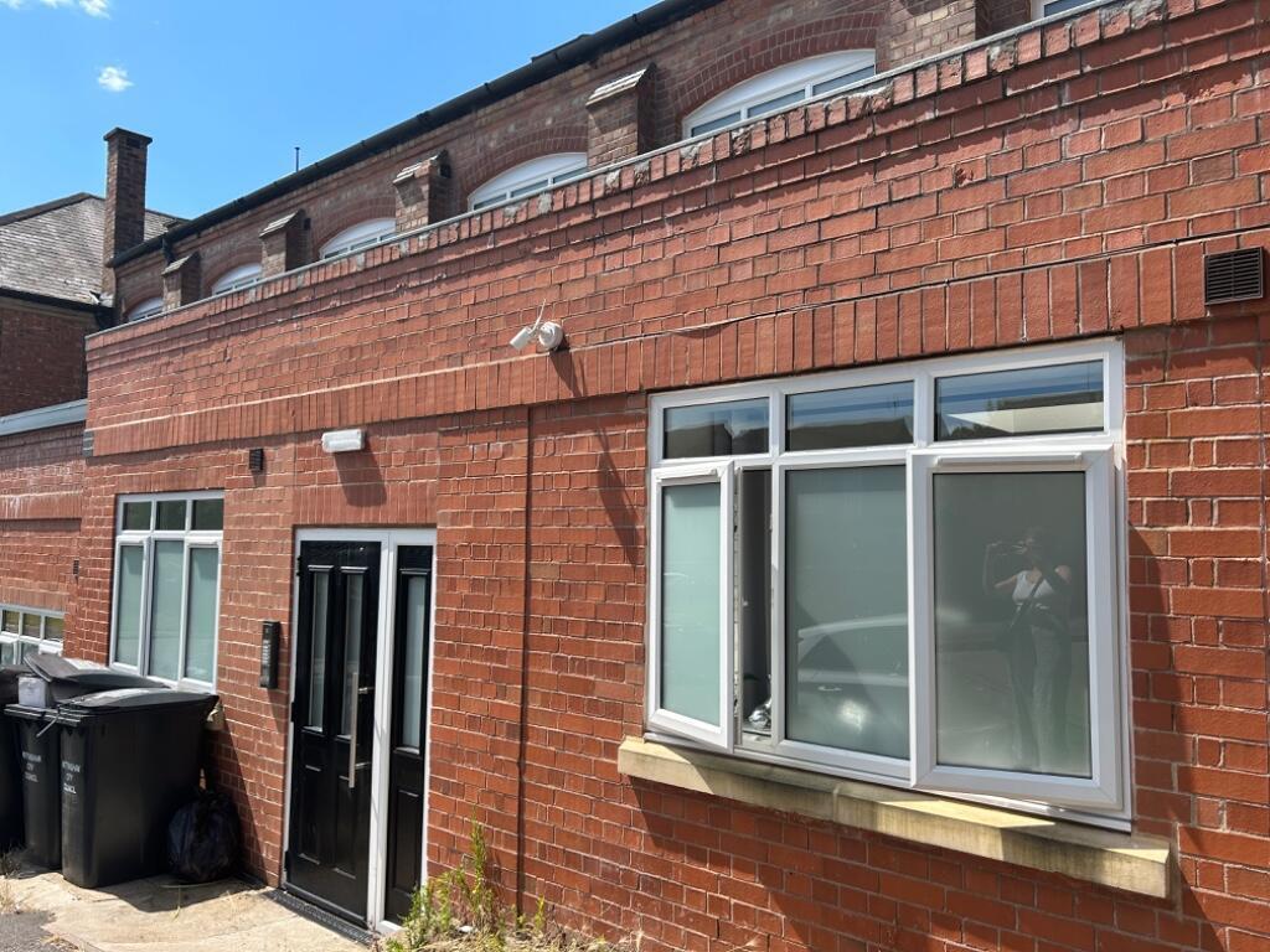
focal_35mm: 26
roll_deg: -0.7
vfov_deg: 53.1
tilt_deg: +4.2
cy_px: 476
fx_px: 954
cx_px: 635
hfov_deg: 67.3
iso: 50
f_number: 1.5
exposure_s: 1/2762
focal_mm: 5.7
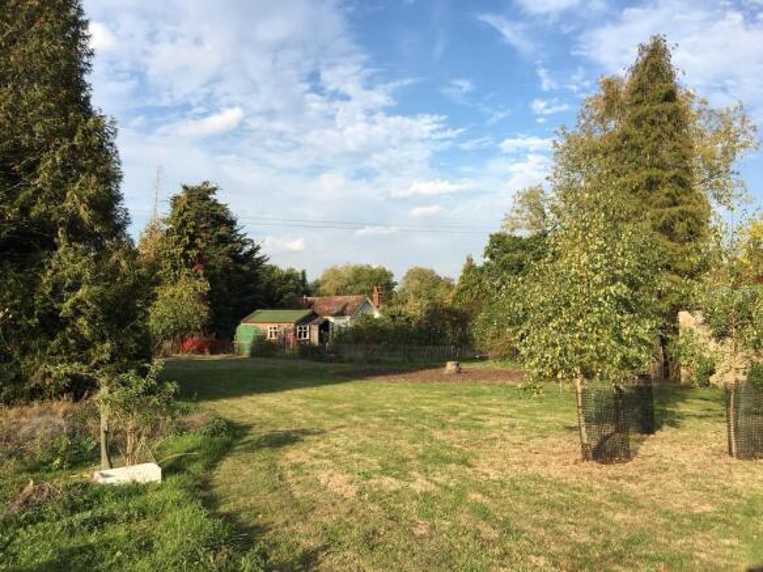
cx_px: 382
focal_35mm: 29
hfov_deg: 61.7
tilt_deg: +2.3
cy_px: 286
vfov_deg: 48.2
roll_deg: -0.1
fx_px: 639
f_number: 2.2
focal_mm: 4.15
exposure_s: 1/1304
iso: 25
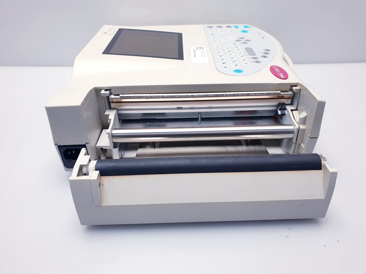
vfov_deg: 53.1
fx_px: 275
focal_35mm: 26
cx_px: 183
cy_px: 137
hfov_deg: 67.3
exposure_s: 1/100
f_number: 2.4
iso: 64
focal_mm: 4.3
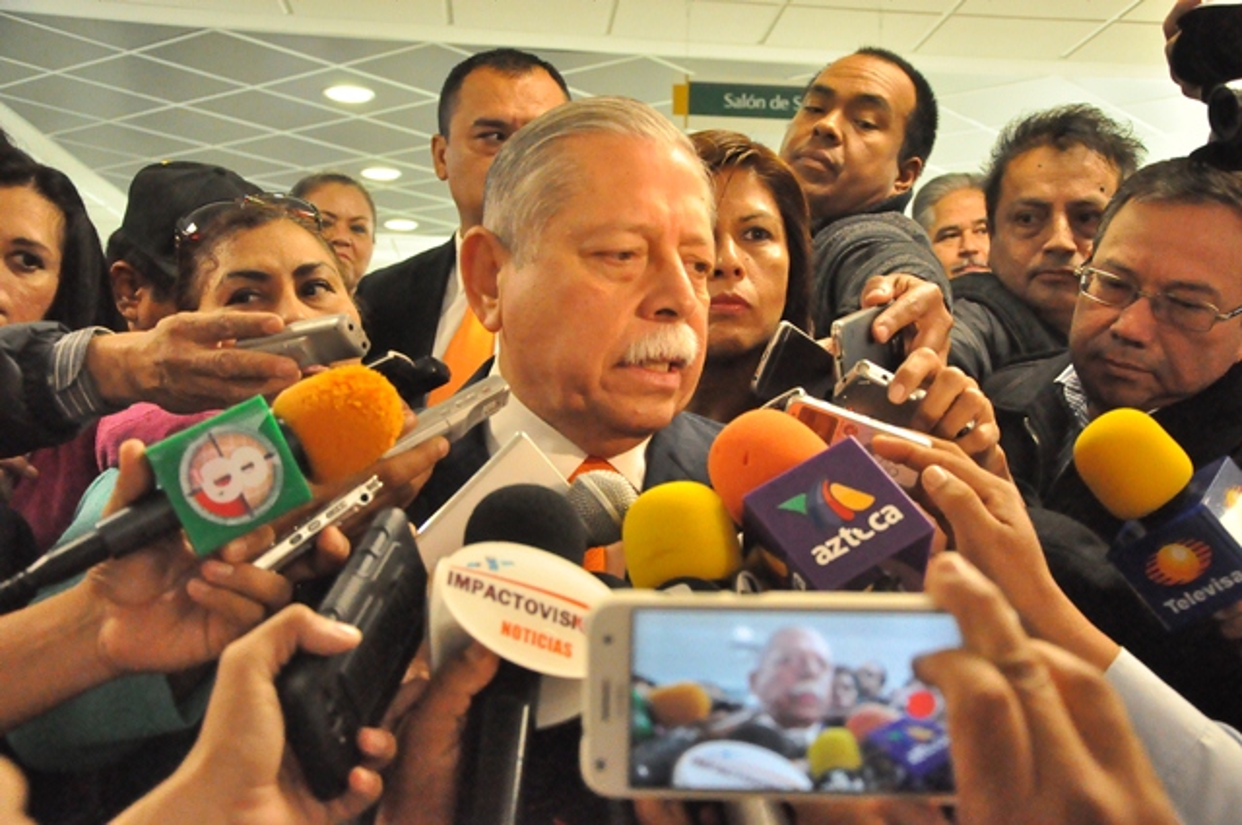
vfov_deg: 31.8
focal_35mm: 42
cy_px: 412
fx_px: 1447
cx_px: 621
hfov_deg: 46.5
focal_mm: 28
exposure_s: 1/250
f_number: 5
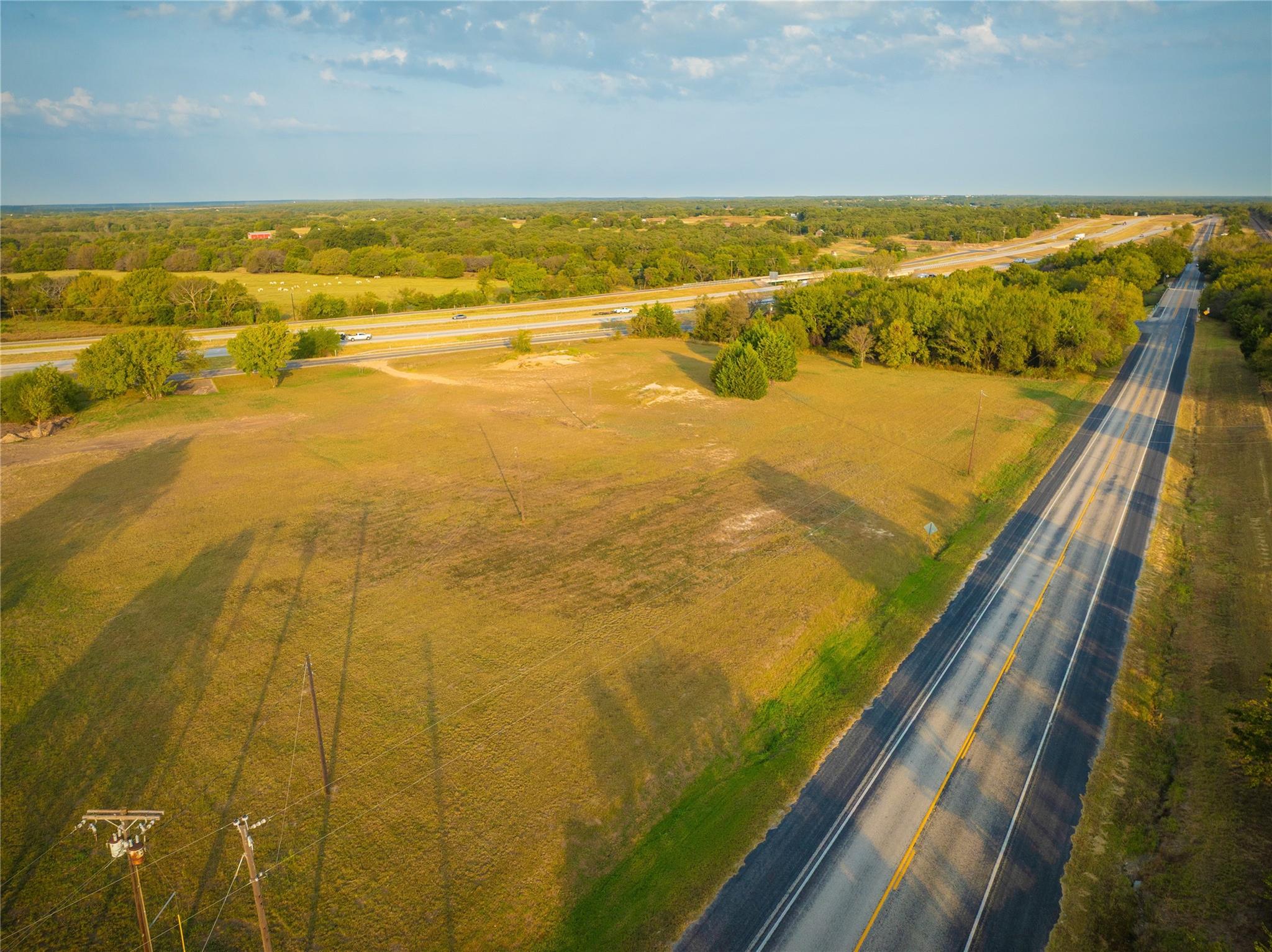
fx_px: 881
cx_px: 636
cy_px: 476
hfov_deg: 71.6
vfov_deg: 56.8
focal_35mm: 24
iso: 100
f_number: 2.8
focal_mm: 12.29
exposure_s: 1/160
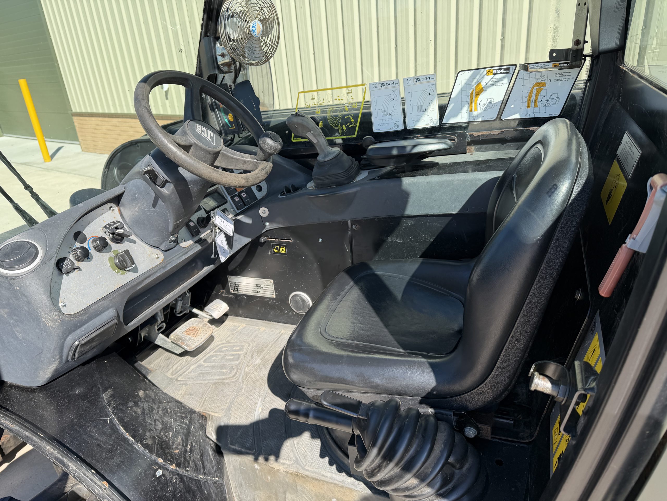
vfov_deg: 56.8
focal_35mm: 24
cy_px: 250
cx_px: 334
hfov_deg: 71.6
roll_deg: +5.6
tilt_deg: -23.9
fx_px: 462
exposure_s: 1/1271
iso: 80
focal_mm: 6.76
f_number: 1.78
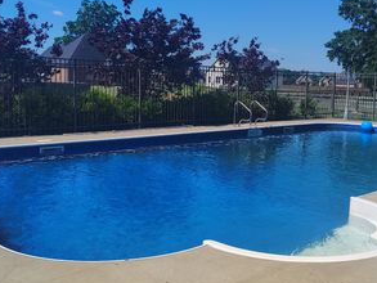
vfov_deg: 35.0
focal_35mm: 41
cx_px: 241
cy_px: 109
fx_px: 447
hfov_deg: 45.3
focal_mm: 5.56
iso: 100
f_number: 1.8
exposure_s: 1/1484
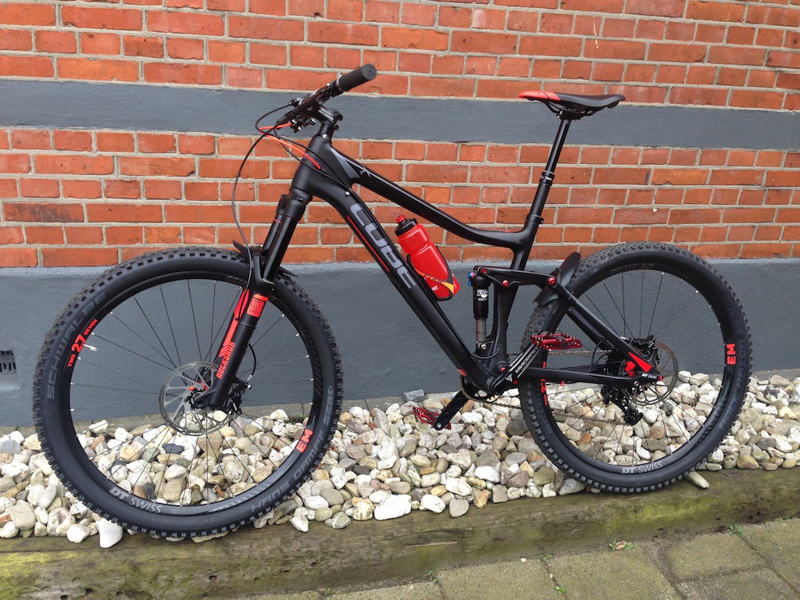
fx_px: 763
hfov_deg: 55.4
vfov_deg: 42.9
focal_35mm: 33
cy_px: 300
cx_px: 400
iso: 50
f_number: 2.4
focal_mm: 4.12
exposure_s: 1/120
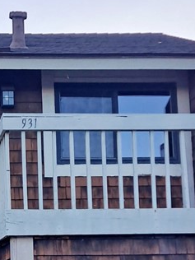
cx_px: -36
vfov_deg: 23.8
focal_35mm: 81
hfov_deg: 17.4
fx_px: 608
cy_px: 201
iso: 32
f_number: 2
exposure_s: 1/714
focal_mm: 4.6
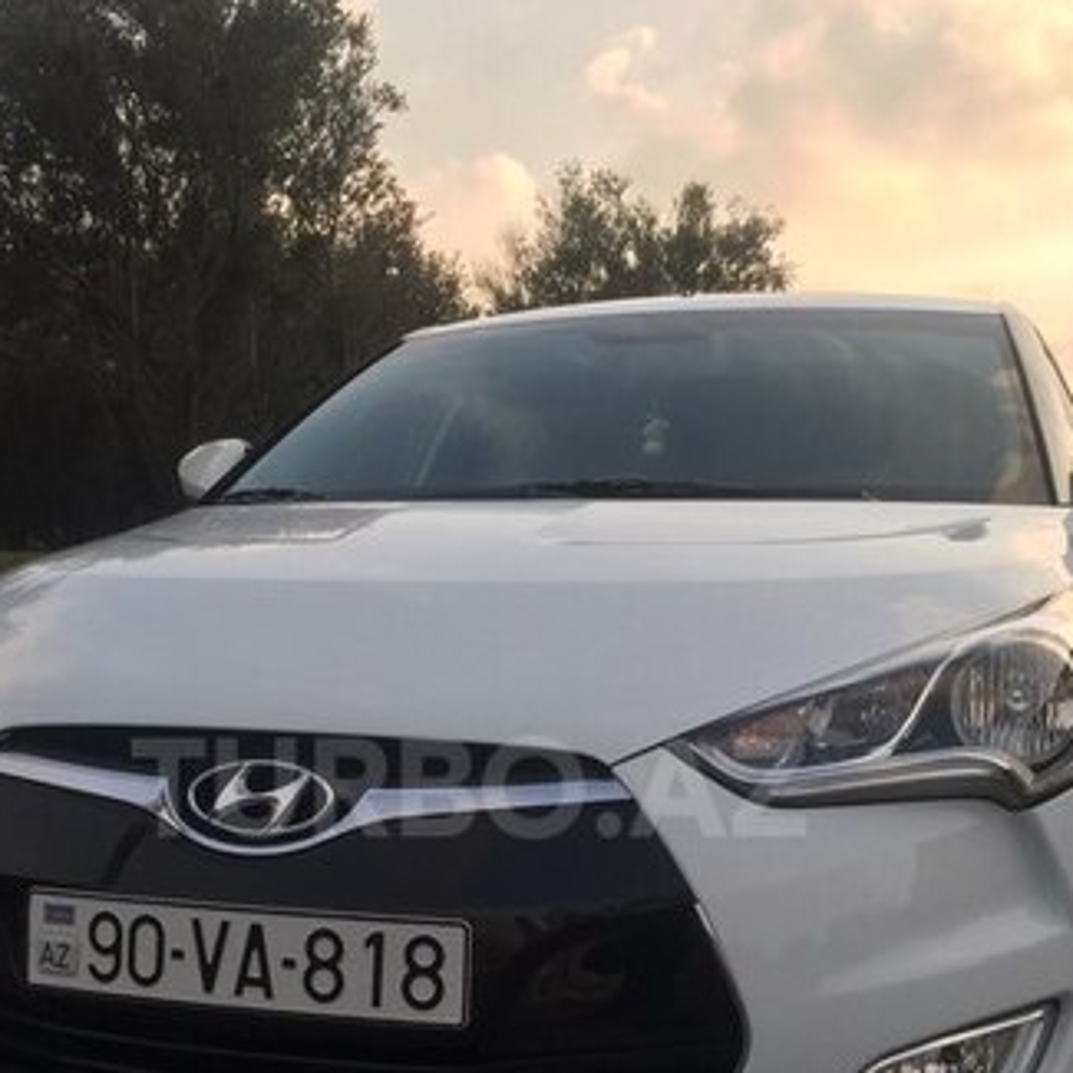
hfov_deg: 32.7
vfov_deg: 32.3
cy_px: 787
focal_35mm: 52
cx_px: 469
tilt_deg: -8.2
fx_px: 1824
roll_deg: -1.2
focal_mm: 4.15
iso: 32
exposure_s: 1/494
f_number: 2.2
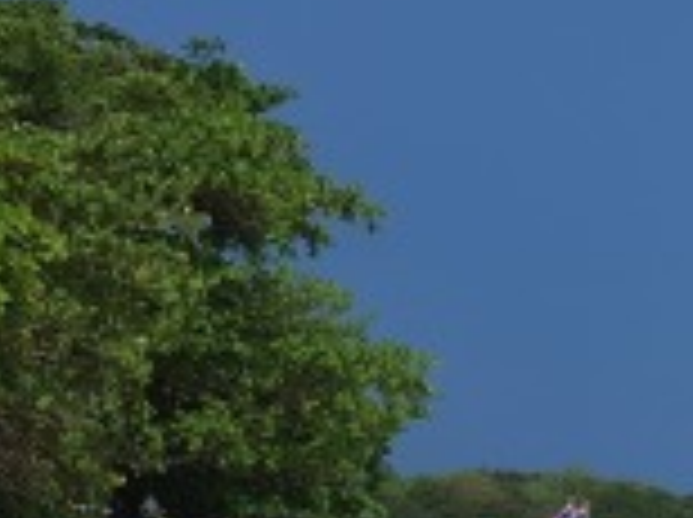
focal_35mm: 237
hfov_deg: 8.4
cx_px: 544
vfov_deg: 6.2
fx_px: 4737
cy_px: 678
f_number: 2.4
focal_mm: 6
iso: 32
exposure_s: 1/2288
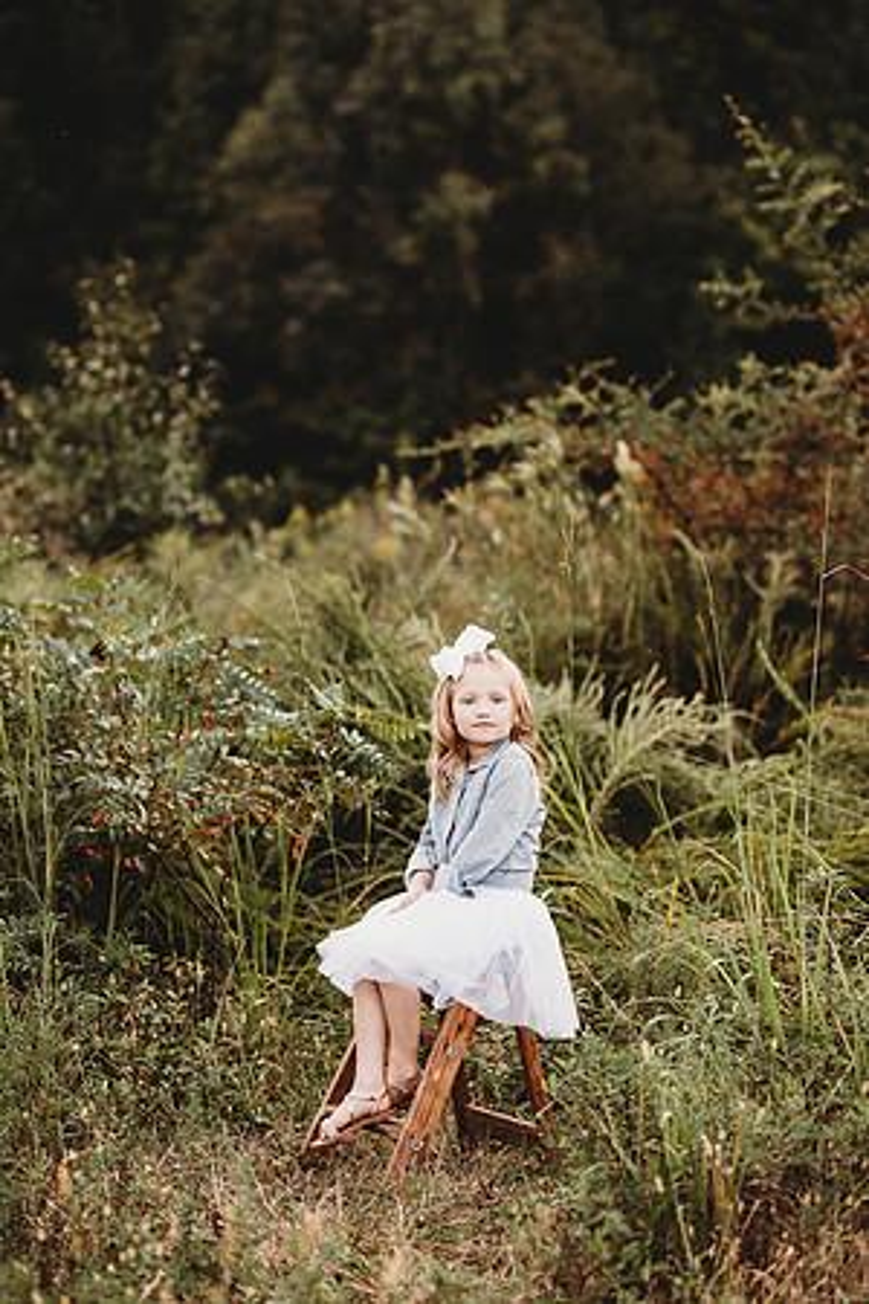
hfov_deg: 16.1
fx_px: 3077
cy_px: 652
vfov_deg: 23.9
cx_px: 434
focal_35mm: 85
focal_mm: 85
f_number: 2.2
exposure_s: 1/160
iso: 80
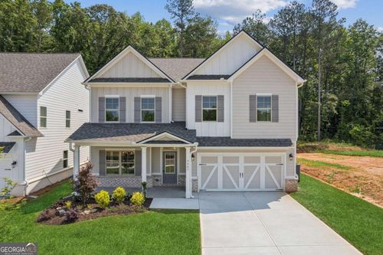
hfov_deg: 78.6
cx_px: 192
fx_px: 234
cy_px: 128
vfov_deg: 57.2
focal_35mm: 22
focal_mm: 8.38
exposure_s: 1/2000
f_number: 2.8
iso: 100
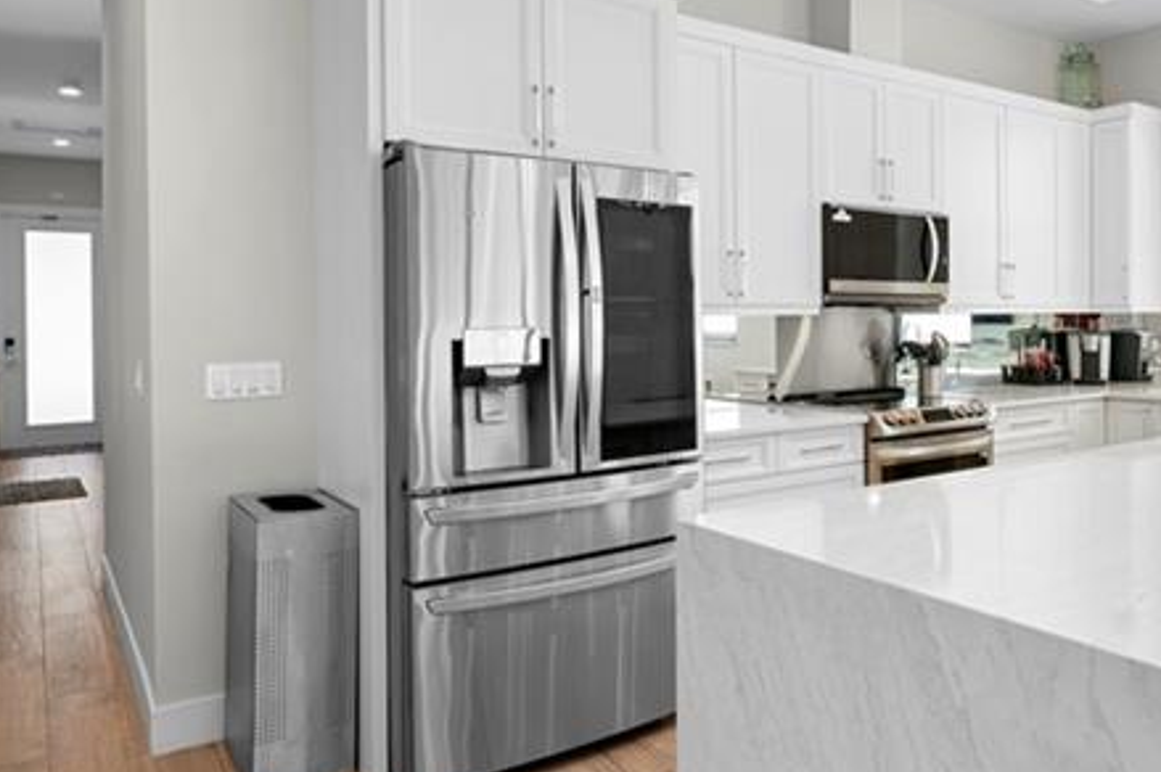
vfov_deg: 46.1
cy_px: 309
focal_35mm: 28
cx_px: 867
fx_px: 902
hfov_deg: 61.9
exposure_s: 1/5
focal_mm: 12
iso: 100
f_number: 9
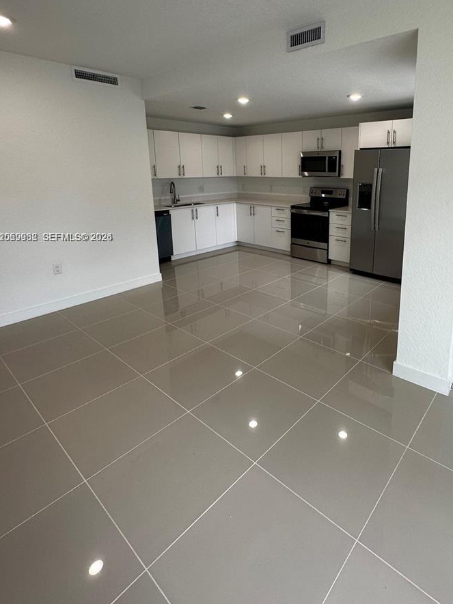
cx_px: 293
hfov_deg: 67.2
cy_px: 238
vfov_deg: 83.5
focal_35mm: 19
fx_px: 332
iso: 80
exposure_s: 1/120
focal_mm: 2.22
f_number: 2.2
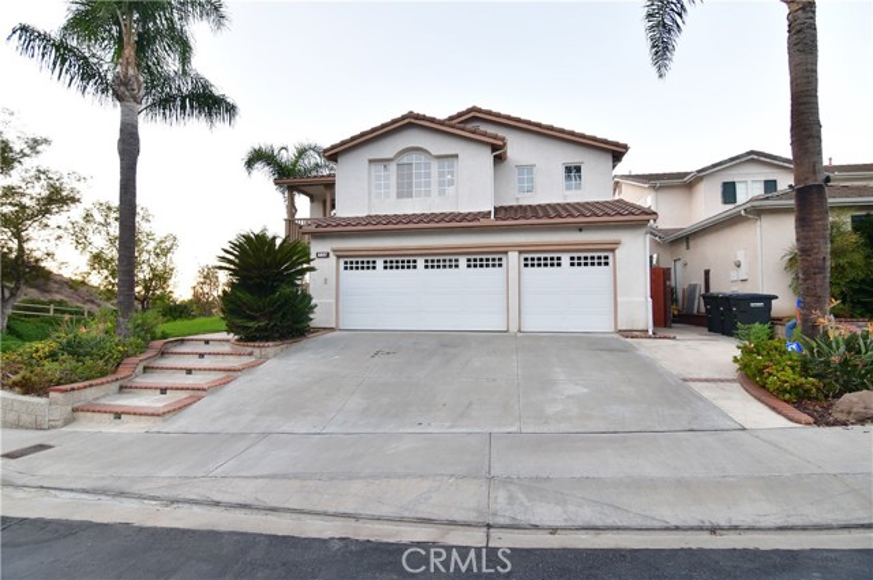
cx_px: 436
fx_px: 388
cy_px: 290
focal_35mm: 16
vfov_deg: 73.6
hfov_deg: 96.8
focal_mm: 11
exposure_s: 1/125
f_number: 5.6
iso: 640
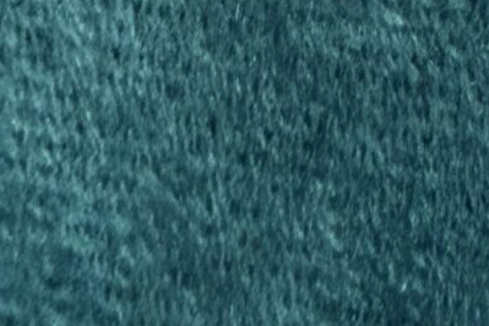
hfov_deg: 11.9
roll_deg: +0.2
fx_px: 2173
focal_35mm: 160
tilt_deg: -31.3
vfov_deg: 6.4
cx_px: 855
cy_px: -1113
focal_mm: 2.22
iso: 160
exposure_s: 1/121
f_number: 2.2
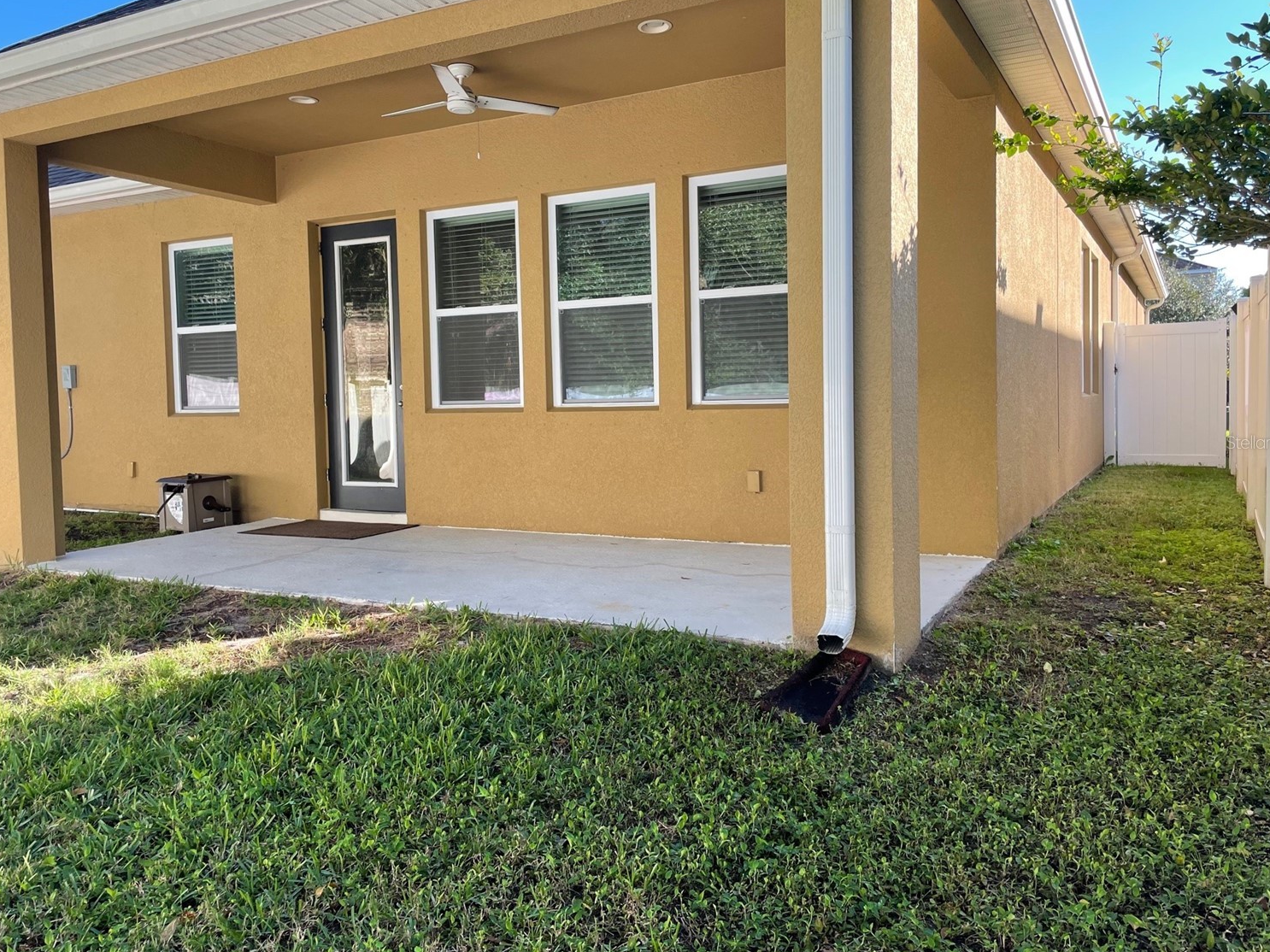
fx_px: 1027
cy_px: 442
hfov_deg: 63.4
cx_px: 623
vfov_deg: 49.7
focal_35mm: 28
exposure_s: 1/355
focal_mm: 4.2
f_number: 1.6
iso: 32
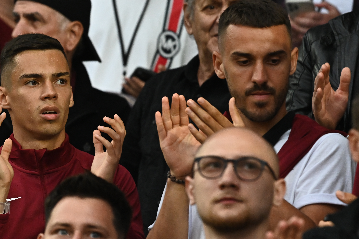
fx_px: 5724
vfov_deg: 2.4
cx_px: 53
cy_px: 94
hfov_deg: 3.6
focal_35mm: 574
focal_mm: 300
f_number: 5.6
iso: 3200
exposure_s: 1/800
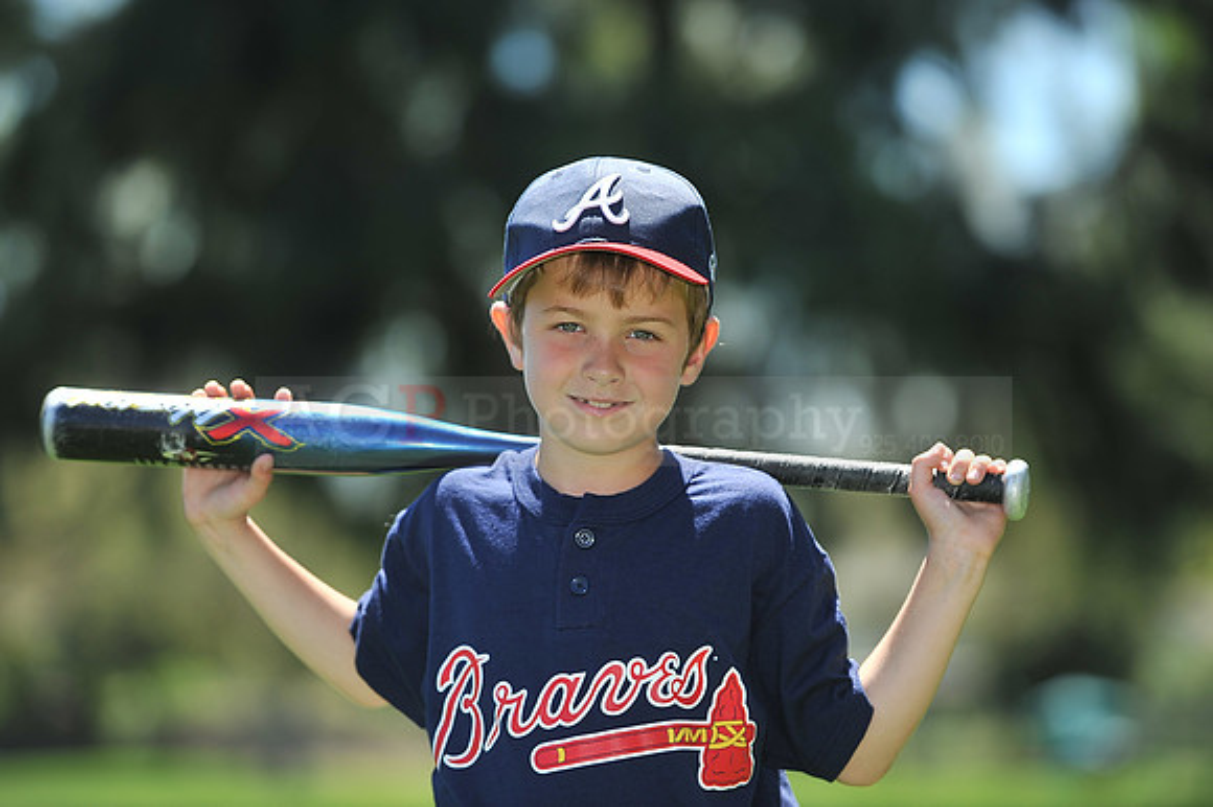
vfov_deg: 6.9
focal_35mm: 200
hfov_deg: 10.3
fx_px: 6735
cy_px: 404
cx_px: 606
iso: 200
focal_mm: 200
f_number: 4.5
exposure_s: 1/1000
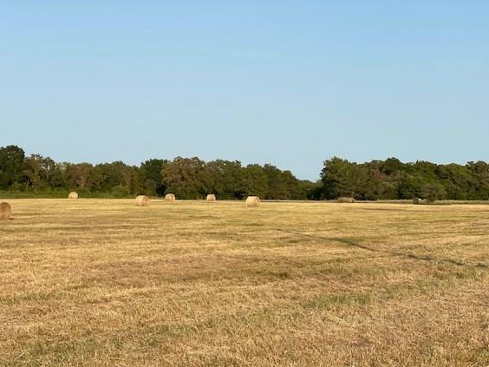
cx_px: 220
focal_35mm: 59
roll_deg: +0.0
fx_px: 833
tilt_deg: -1.0
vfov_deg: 24.8
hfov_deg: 32.7
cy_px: 207
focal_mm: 6
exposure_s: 1/1261
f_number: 2
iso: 20
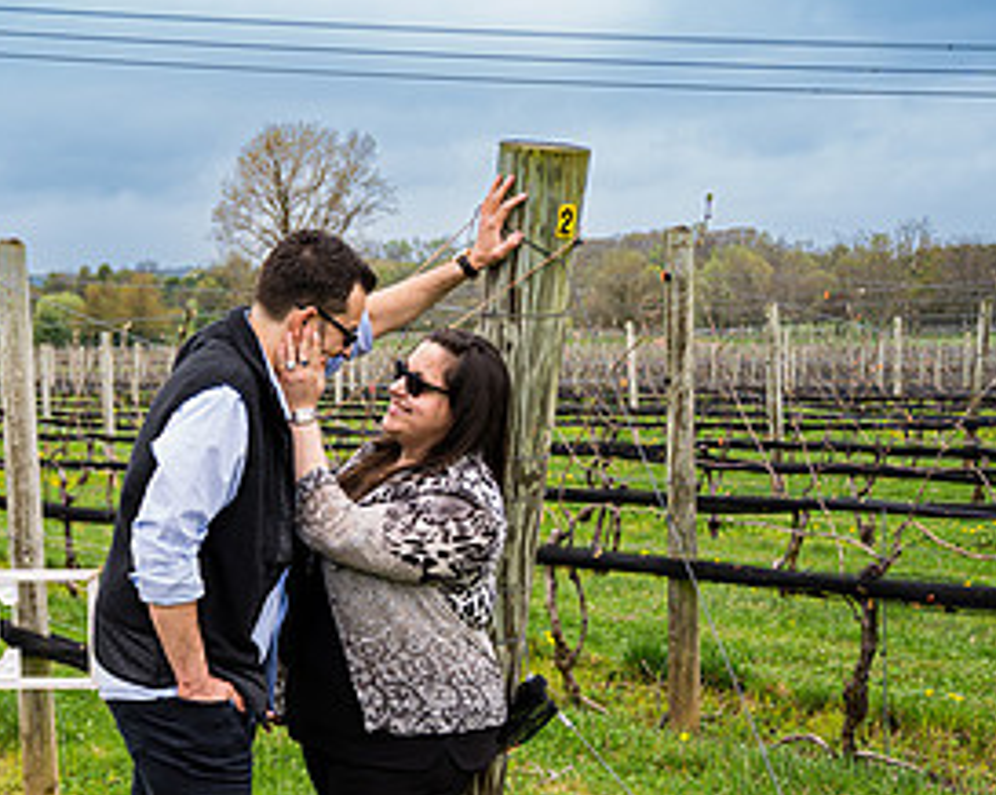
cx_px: 105
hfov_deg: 28.1
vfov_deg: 23.2
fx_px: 1915
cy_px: 590
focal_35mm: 65
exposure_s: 1/200
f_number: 4
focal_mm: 31
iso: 64
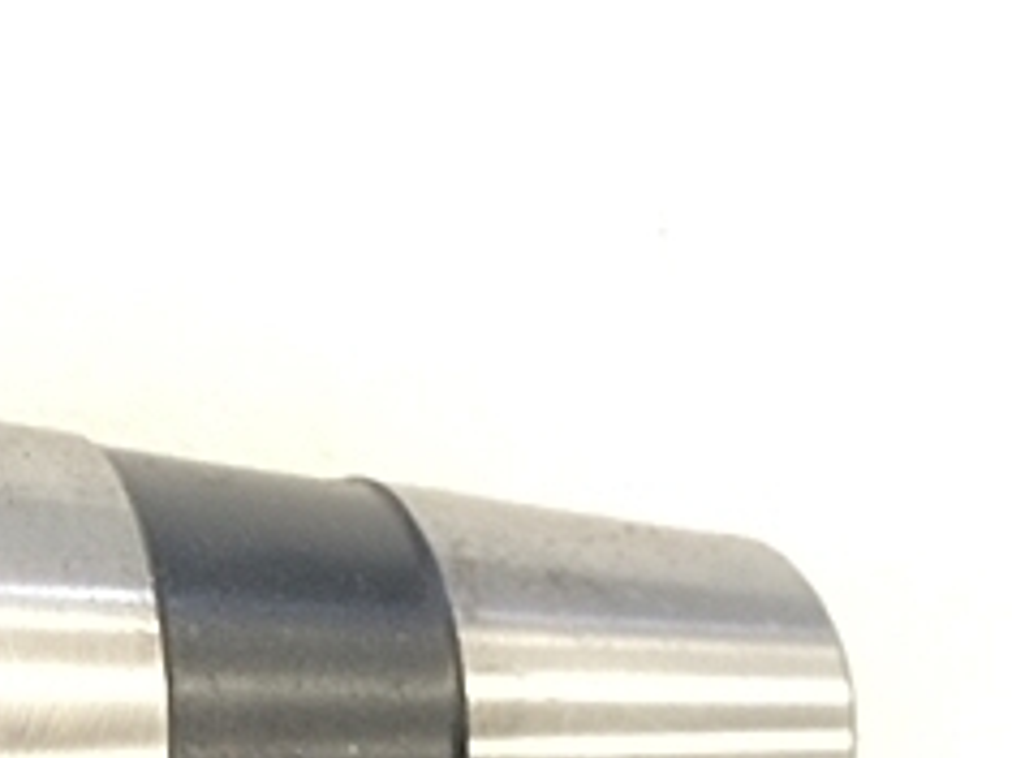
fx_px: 2308
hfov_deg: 22.1
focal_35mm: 79
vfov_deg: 18.3
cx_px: -323
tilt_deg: -84.6
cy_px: 689
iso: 100
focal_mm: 4.15
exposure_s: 1/30
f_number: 2.2
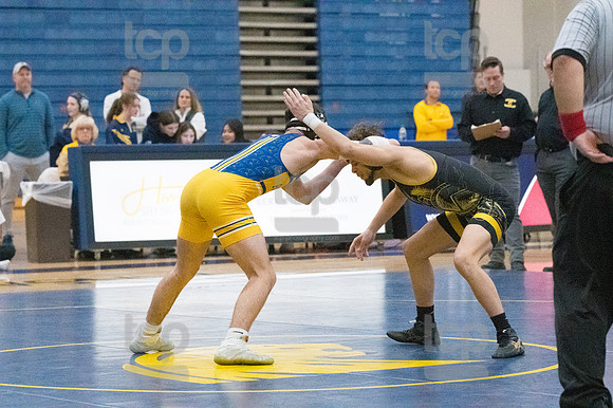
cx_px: 306
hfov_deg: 13.1
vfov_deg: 8.7
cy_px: 204
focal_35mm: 157
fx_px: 2672
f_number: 4.5
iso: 8000
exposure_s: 1/1000
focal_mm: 105
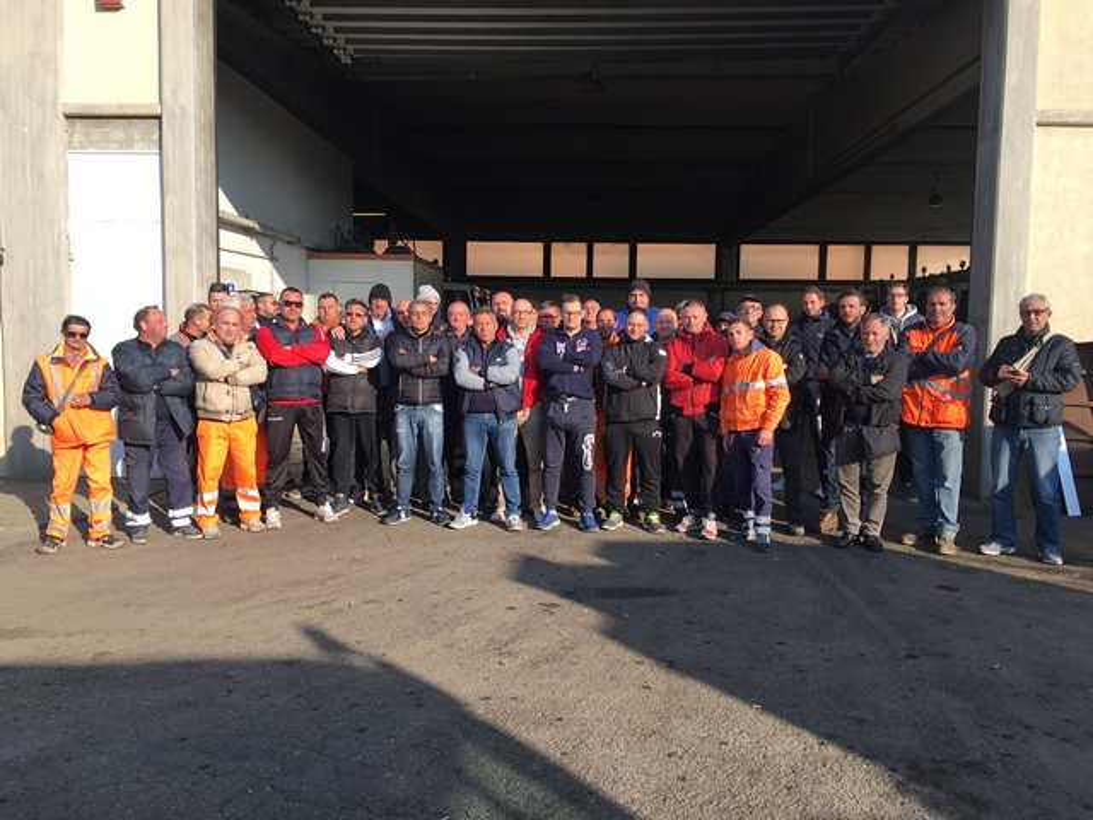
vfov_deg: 48.2
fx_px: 916
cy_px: 410
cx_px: 546
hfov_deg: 61.7
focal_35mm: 29
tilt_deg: -4.7
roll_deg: -0.8
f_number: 2.2
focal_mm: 4.15
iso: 25
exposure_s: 1/718
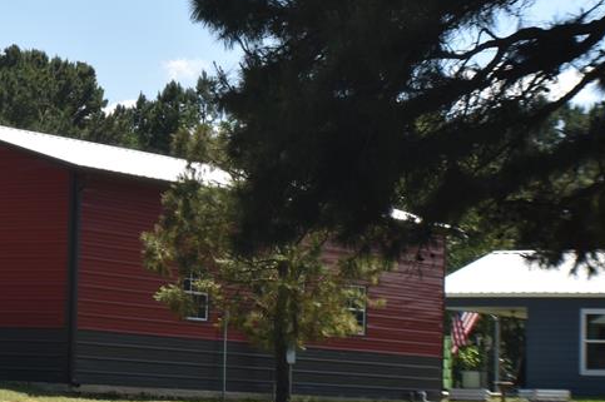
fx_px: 2939
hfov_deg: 11.6
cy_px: 86
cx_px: 18
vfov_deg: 7.8
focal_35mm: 175
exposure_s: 1/200
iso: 100
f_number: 9
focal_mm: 55
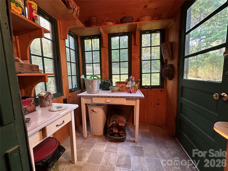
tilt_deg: -6.7
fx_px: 92
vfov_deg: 85.7
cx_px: 114
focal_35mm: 14
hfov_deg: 102.1
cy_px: 86
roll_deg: +1.0
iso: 400
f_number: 2.2
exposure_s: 1/60
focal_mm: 2.22
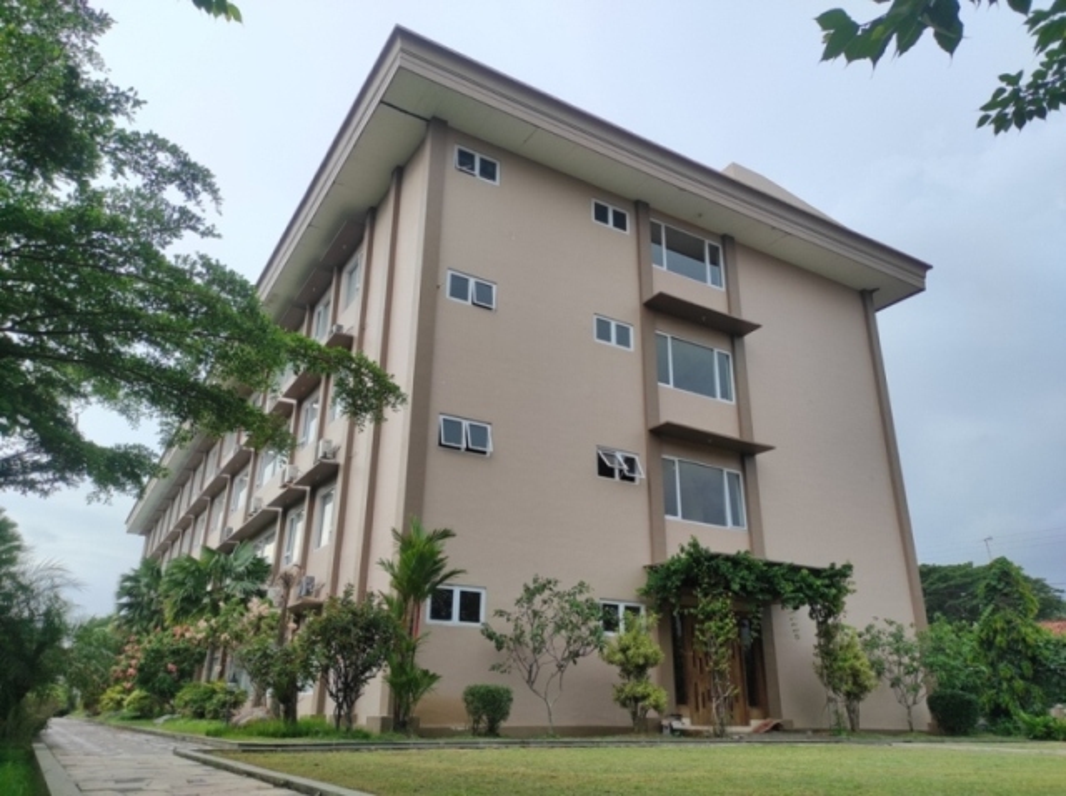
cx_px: 533
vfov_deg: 54.8
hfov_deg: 69.5
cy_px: 398
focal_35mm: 25
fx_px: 769
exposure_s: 1/624
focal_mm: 5.43
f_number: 1.89
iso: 100
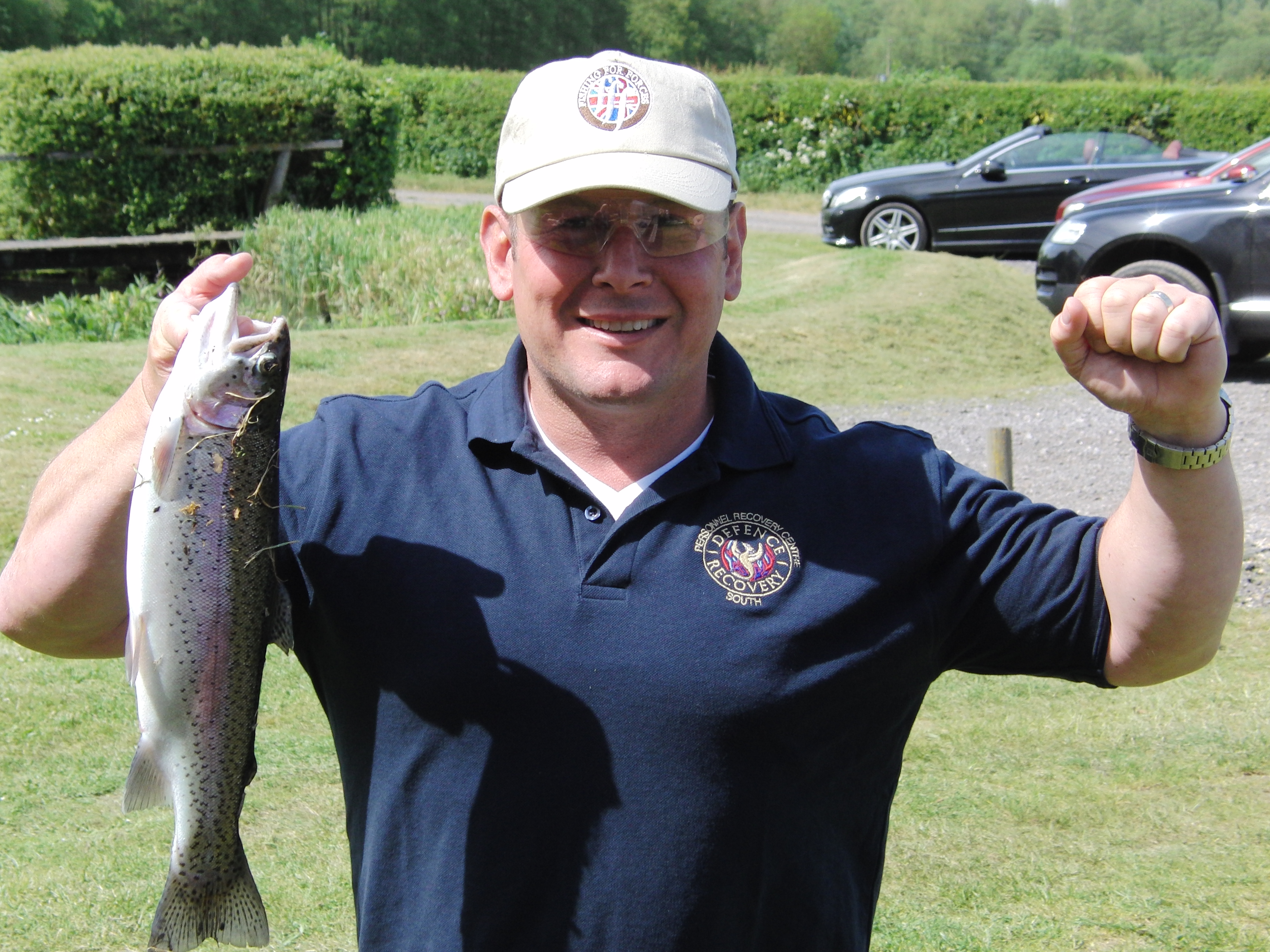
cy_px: 476
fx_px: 3339
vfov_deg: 16.2
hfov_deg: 21.5
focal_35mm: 91
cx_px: 635
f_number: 4.3
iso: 100
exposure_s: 1/400
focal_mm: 16.1
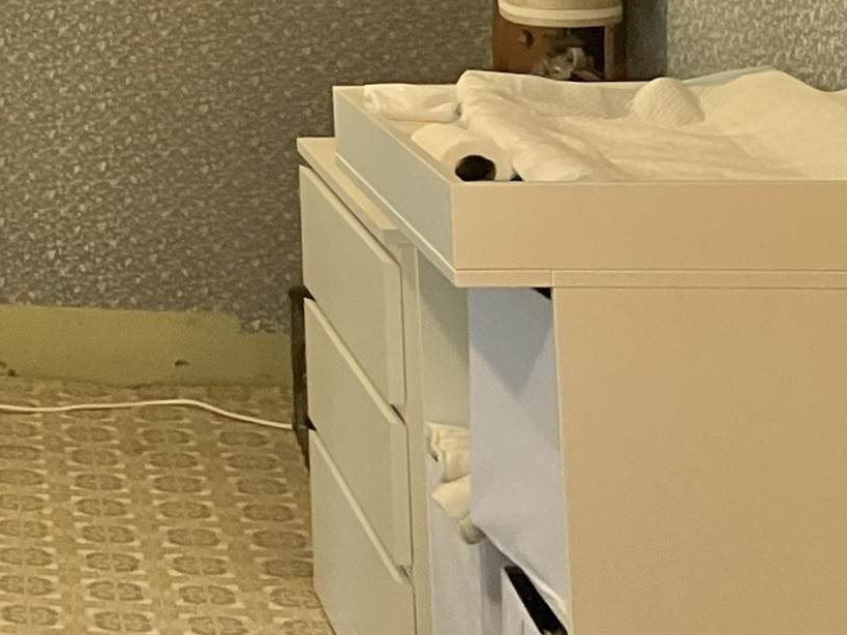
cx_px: -527
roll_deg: -0.3
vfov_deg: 13.4
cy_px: -251
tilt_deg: +2.1
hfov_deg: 16.5
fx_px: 2569
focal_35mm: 105
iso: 250
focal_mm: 3.99
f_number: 1.8
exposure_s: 1/60
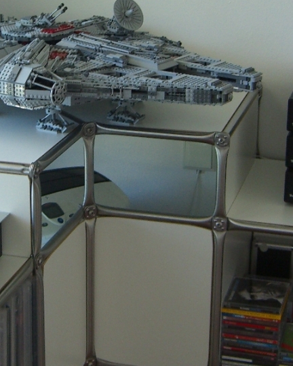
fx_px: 1030
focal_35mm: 95
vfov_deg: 20.0
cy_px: 94
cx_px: 78
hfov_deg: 16.1
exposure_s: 1/80
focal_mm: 7.9
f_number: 2.8
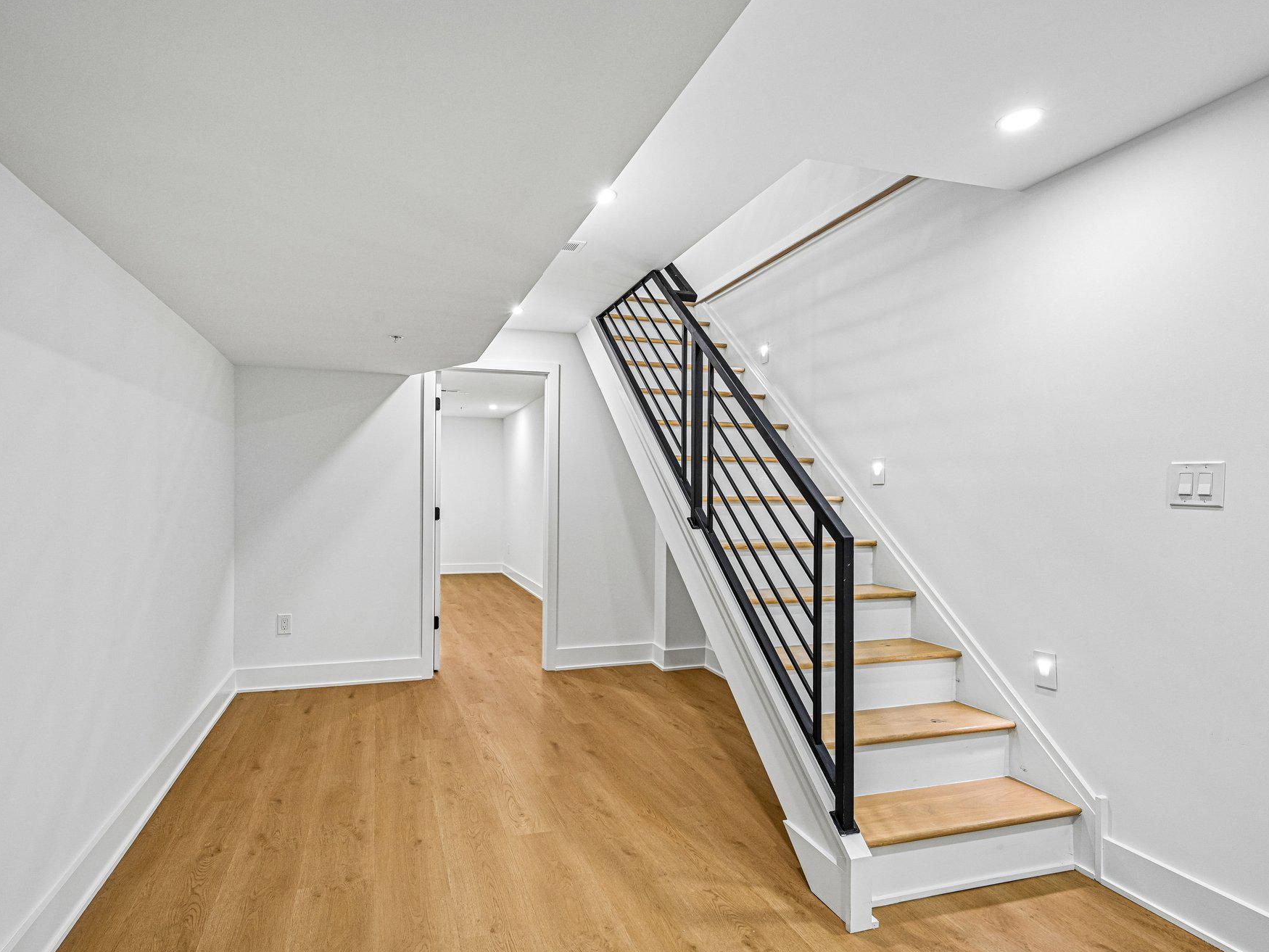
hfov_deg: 87.2
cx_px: 547
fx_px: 660
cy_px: 462
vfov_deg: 71.6
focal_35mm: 18
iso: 800
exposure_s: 1/40
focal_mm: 16
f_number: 8
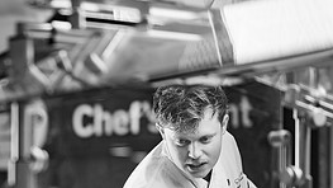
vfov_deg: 6.2
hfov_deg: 10.9
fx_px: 1731
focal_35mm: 196
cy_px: 225
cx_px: -6
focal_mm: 85
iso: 100
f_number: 1.8
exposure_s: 1/200
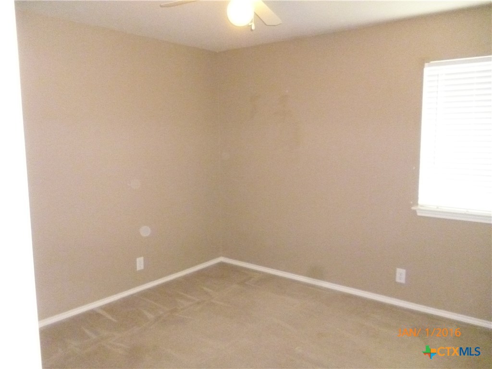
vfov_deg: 49.7
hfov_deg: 63.4
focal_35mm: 28
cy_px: 184
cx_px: 246
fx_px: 398
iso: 1600
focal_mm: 5
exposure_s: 1/60
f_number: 3.1
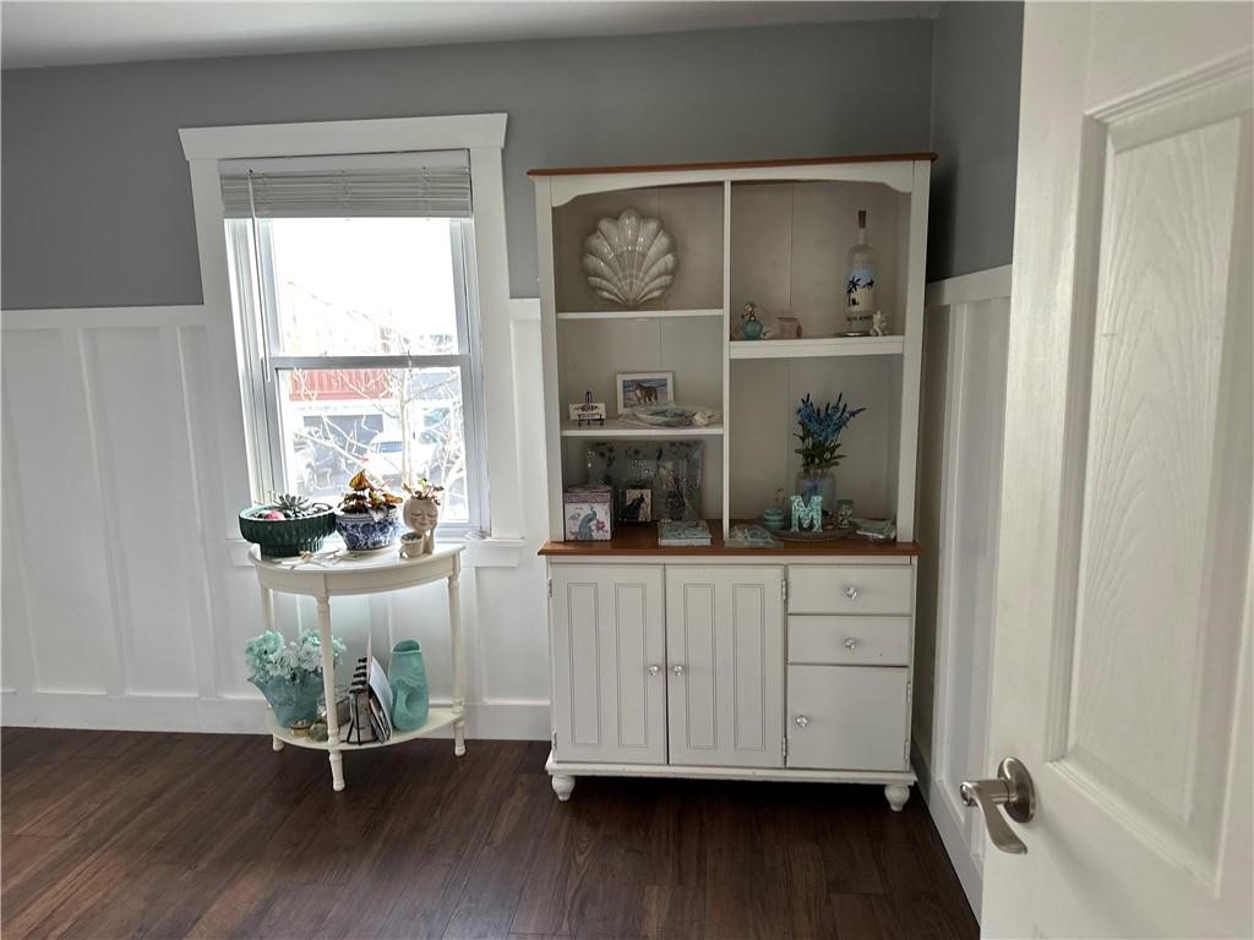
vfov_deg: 56.8
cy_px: 470
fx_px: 869
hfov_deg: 71.6
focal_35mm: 24
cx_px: 627
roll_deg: +1.1
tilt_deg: -8.2
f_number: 1.78
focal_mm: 6.86
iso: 250
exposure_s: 1/80
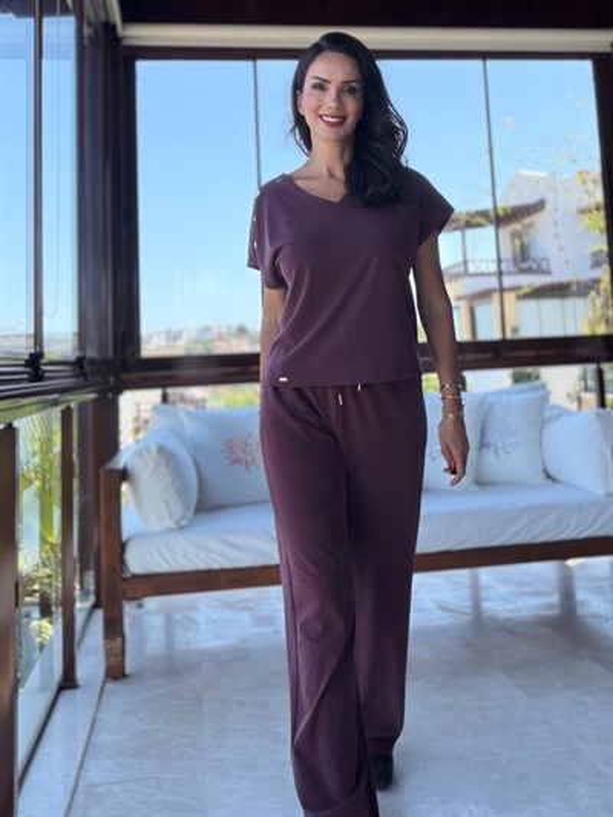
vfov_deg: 60.0
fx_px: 708
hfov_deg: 46.8
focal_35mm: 30
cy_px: 408
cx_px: 306
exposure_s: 1/574
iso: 32
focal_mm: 2.71
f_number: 1.9
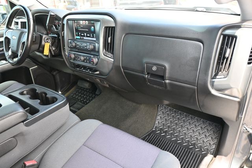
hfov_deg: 67.4
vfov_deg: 47.9
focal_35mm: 27
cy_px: 84
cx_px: 126
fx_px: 189
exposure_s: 1/125
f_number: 3.5
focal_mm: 18
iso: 900
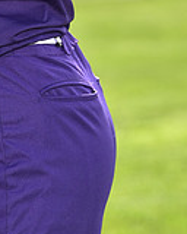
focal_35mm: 543
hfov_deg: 2.8
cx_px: -50
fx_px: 3757
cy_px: -162
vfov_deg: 3.5
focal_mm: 160
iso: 80
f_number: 5
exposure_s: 1/250
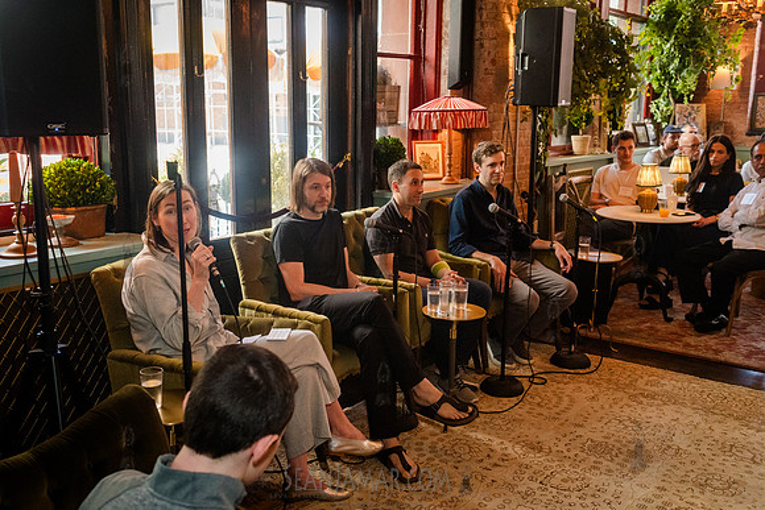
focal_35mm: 35
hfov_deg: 54.3
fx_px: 746
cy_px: 255
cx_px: 382
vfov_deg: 37.8
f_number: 5
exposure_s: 1/200
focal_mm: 35
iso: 4000
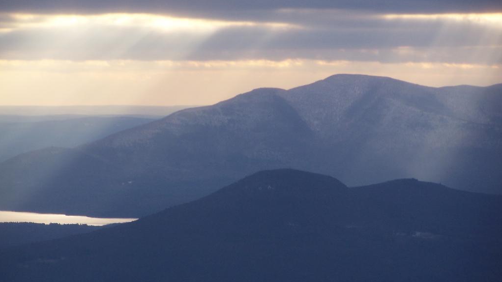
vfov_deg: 4.3
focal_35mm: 282
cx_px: 251
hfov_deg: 7.7
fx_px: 3753
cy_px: 170
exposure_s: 1/250
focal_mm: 42.8
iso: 80
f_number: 3.6
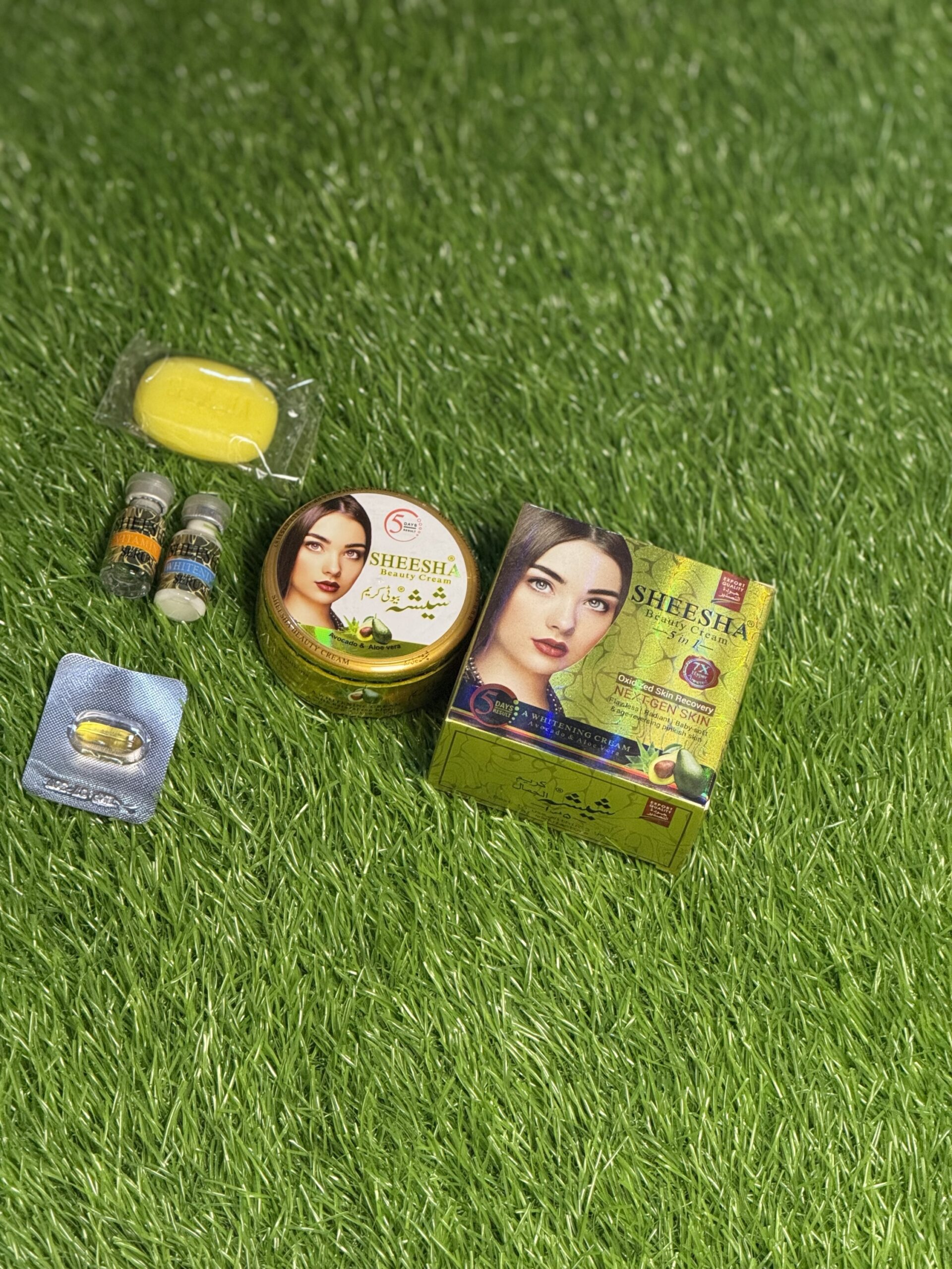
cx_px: 476
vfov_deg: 16.4
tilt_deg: -56.9
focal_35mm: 120
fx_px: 4400
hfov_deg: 12.3
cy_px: 634
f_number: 2.8
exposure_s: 1/100
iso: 320
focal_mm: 15.66
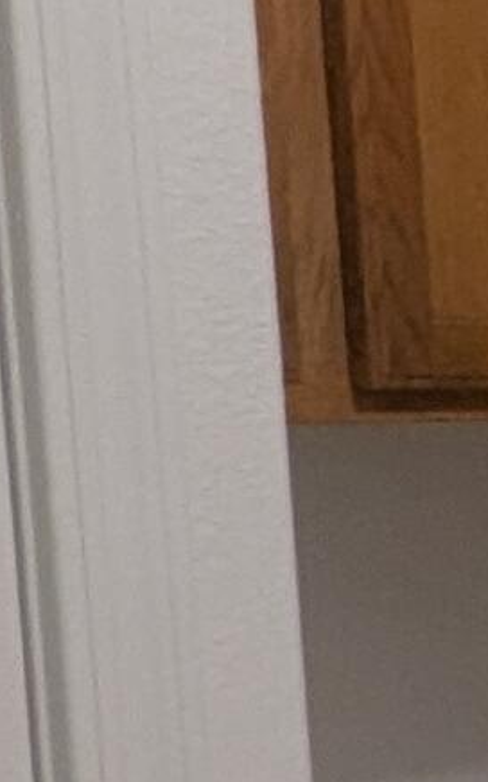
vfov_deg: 21.6
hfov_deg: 6.1
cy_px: 615
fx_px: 2024
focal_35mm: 95
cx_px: 2532
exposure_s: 1/39.8
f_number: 2.2
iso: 208
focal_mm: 1.95
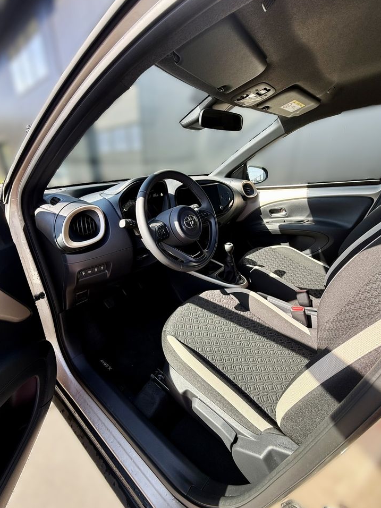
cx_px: 184
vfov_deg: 98.2
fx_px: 220
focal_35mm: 15
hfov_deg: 81.7
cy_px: 256
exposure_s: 1/136
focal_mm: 2.22
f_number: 2.2
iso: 50
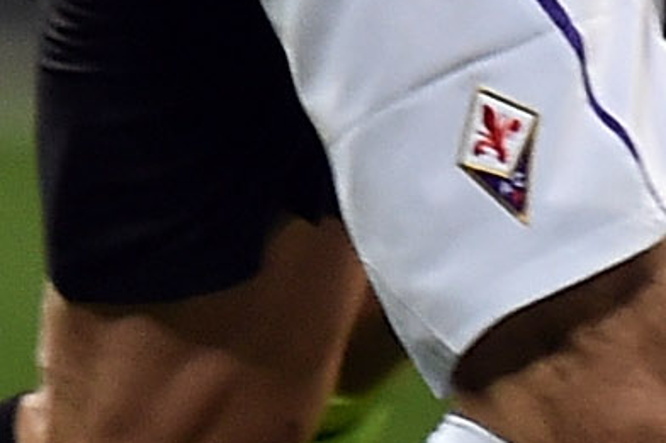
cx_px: 985
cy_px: -459
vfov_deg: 0.3
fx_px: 77811
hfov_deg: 0.5
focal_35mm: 4208
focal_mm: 550
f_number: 4
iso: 1600
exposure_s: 1/1000
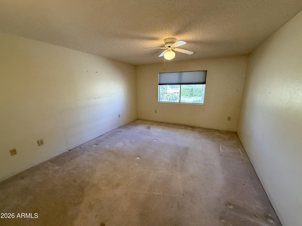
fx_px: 122
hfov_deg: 102.1
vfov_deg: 85.7
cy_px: 113
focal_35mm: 14
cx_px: 151
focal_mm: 2.22
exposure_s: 1/60
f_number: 2.2
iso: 400
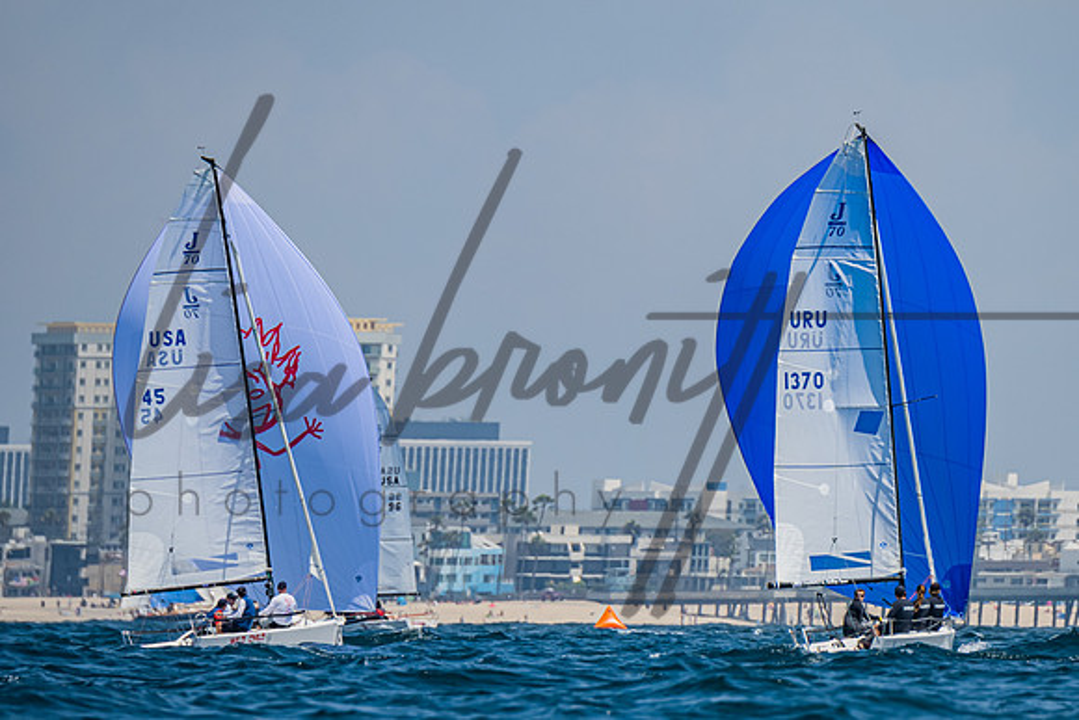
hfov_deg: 3.3
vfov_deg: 2.2
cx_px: 730
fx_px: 18488
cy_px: 261
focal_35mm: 617
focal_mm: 390
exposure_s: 1/2000
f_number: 6.3
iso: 400
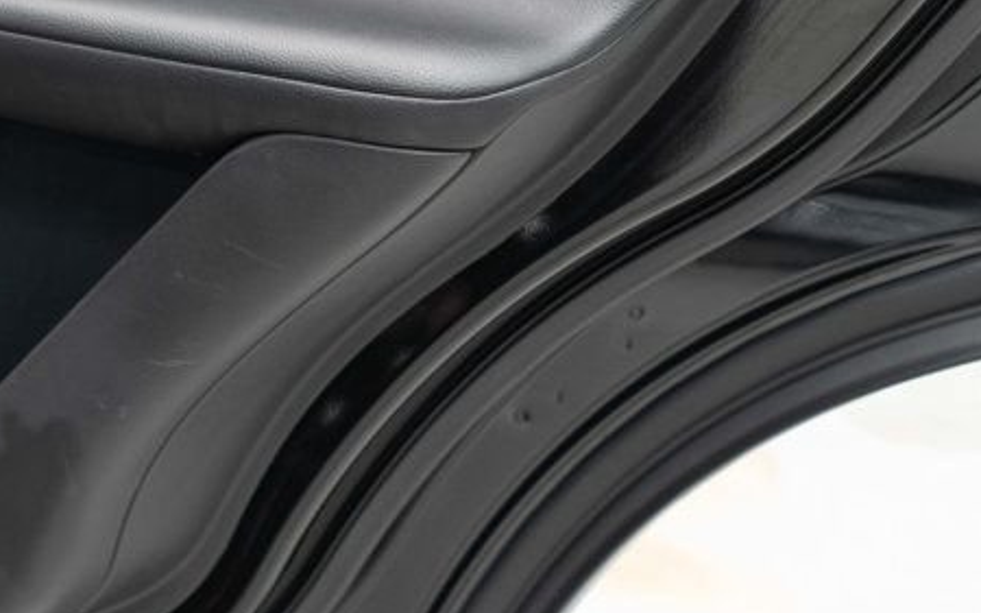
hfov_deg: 29.8
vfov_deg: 19.7
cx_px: 48
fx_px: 1737
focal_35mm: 65
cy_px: 77
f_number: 3.2
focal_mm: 28
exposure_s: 1/40
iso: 800
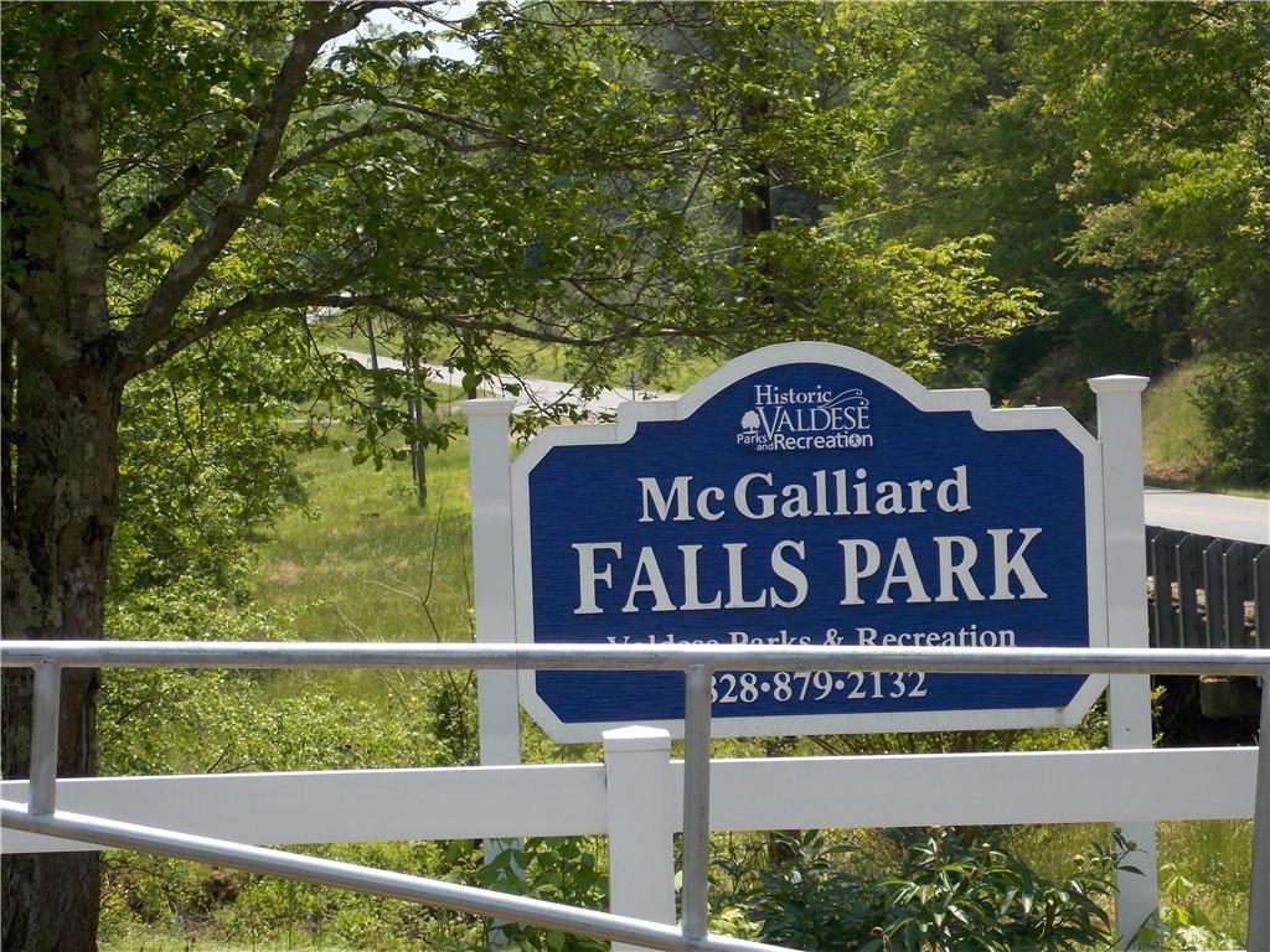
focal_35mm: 118
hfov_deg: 16.7
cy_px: 476
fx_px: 4329
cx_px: 635
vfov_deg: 12.6
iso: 80
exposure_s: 1/320
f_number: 4.8
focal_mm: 20.9
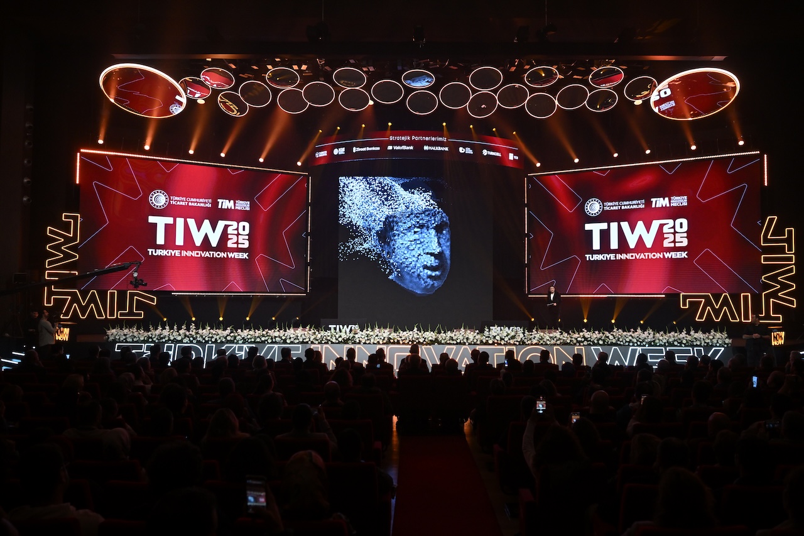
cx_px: 402
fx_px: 670
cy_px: 268
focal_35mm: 30
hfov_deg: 61.9
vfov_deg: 43.6
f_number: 4
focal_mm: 30
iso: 1600
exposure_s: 1/200
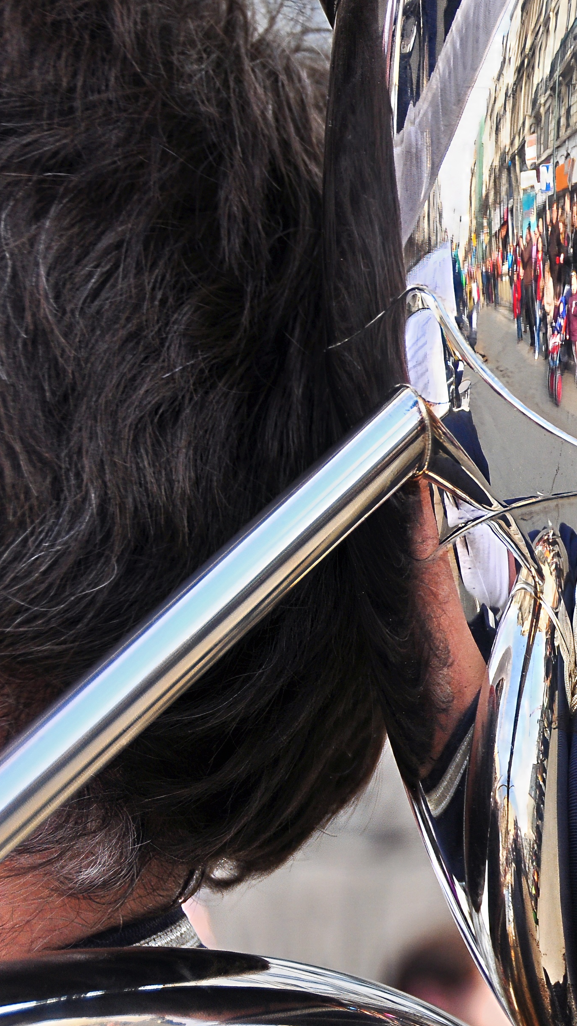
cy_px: 471
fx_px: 4160
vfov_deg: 14.1
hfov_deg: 7.8
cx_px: 892
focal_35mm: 153
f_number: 6.3
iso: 160
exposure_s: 1/200
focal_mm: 55
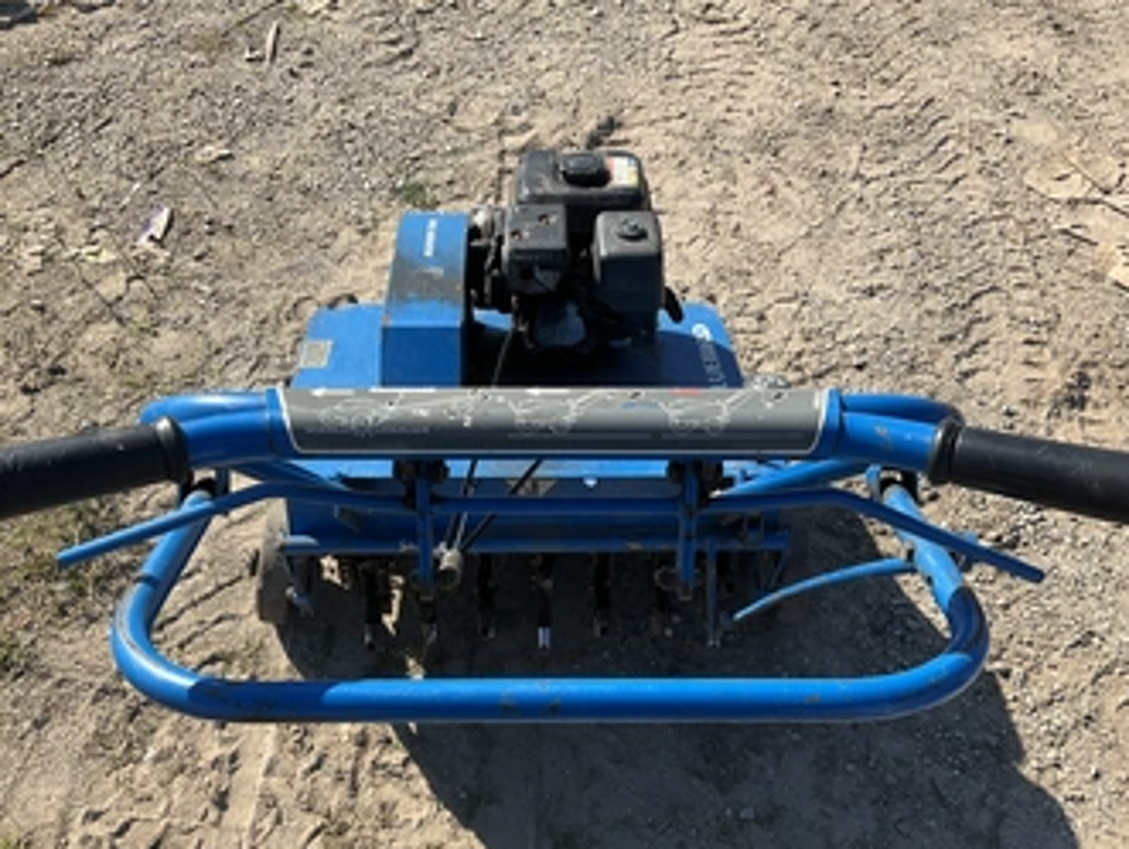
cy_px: 491
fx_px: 1143
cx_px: 566
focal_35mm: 35
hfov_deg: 52.6
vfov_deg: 40.7
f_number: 1.8
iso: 25
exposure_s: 1/1098
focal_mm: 3
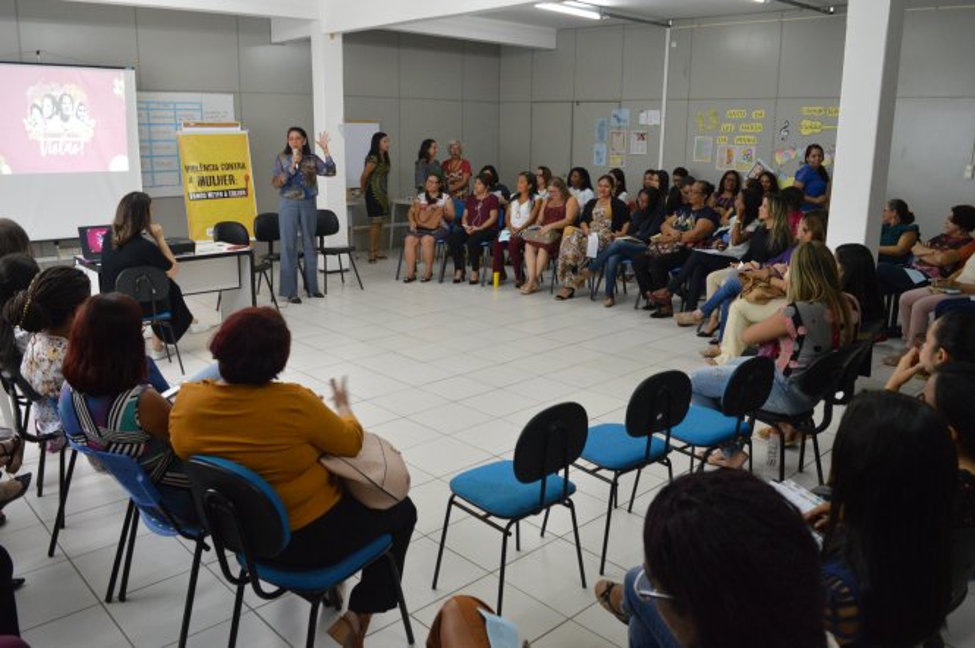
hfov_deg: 67.4
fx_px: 731
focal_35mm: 27
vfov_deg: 47.8
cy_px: 324
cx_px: 488
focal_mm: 18
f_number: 5.6
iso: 1600
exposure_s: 1/60
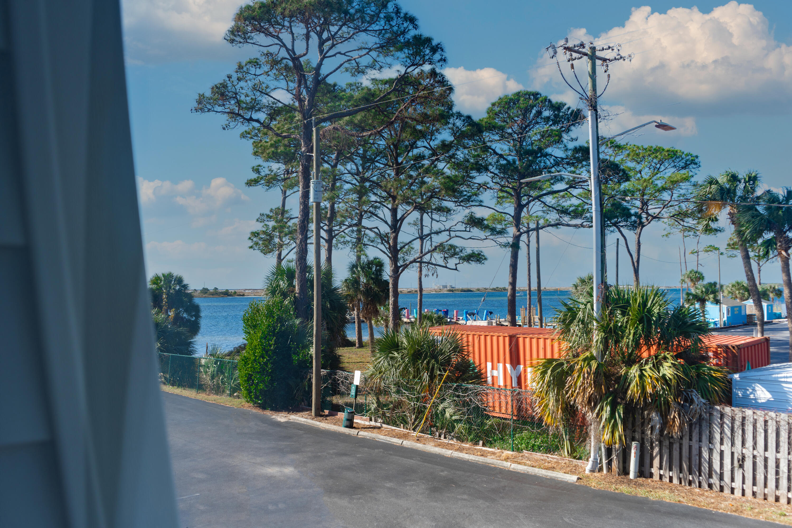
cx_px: 396
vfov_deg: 45.0
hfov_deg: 63.7
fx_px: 638
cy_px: 264
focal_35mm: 29
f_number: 5.6
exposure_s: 1/160
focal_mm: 29
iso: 50
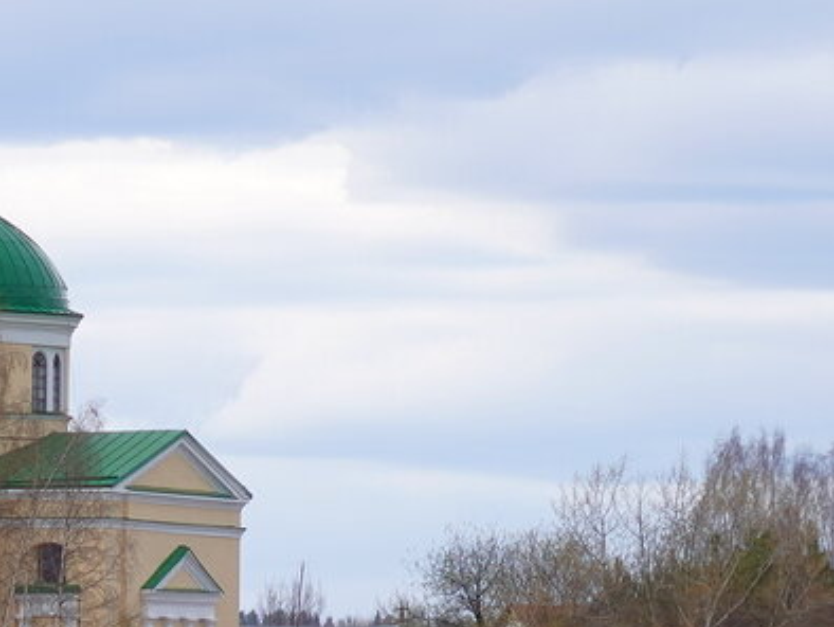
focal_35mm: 513
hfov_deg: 3.8
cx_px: -256
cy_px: 572
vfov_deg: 2.9
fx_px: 12378
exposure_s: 1/250
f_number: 6.3
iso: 160
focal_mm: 117
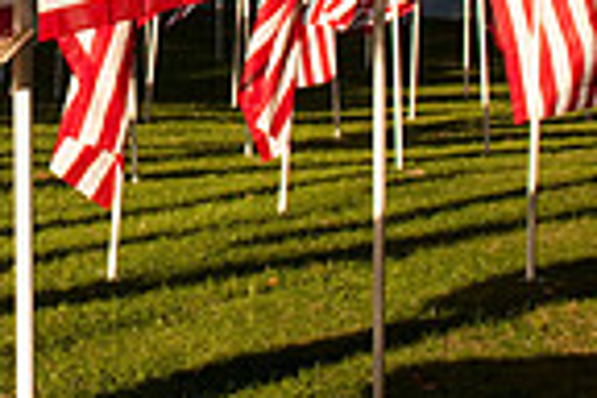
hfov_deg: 10.5
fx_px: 3200
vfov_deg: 7.1
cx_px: -133
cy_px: -106
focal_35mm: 193
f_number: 9
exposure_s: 1/320
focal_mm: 32
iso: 200
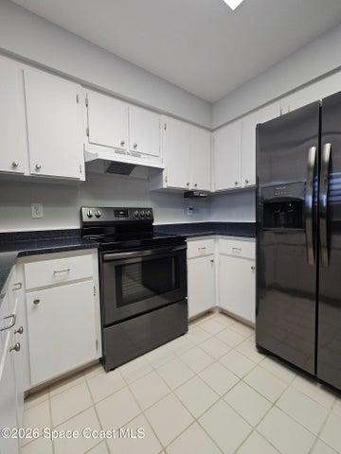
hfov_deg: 89.9
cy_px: 227
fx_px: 171
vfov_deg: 106.2
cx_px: 170
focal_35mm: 13
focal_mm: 2.2
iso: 200
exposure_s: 1/60
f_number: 2.2
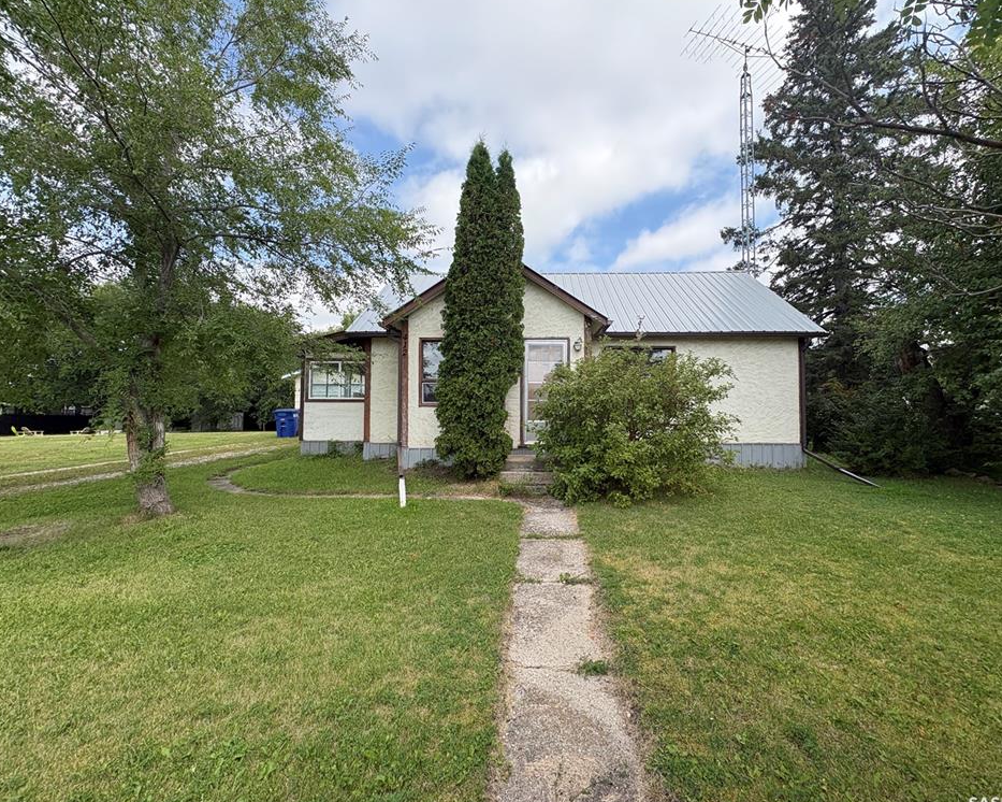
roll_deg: -0.2
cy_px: 399
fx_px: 445
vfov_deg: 84.0
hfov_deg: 96.7
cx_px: 525
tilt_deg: +3.1
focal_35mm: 15
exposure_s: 1/868
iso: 50
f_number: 2.2
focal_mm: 2.22
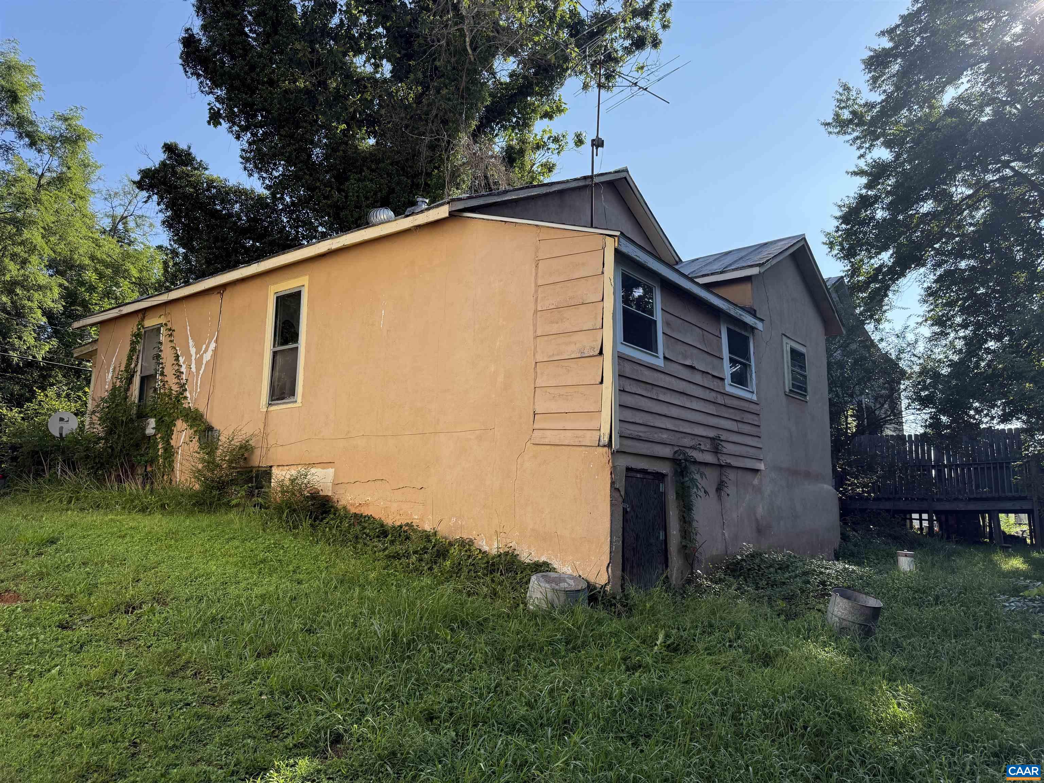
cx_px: 522
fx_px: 724
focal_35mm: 24
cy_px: 392
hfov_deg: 71.6
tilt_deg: +10.0
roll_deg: -1.1
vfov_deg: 56.8
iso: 100
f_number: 1.78
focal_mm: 6.76
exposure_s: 1/2232
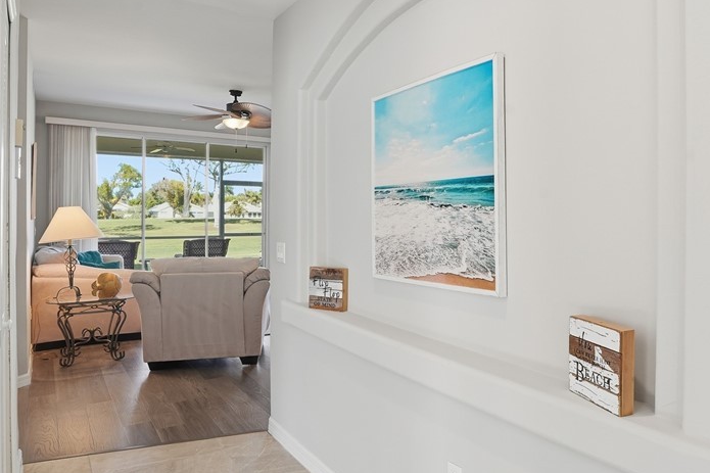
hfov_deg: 70.0
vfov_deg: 51.2
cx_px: 457
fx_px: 493
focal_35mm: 25
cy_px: 216
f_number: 9
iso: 200
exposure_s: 1/50
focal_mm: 16
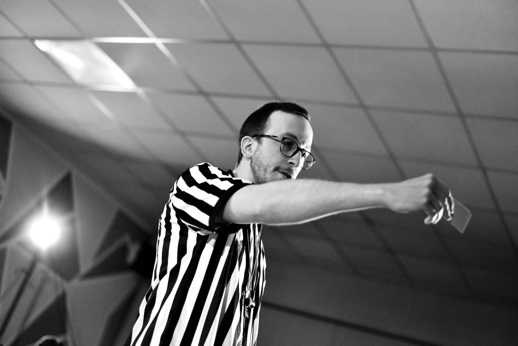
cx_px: 259
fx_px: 720
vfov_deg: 27.0
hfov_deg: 39.6
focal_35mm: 50
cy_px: 173
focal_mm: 50
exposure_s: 1/500
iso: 6400
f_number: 1.8
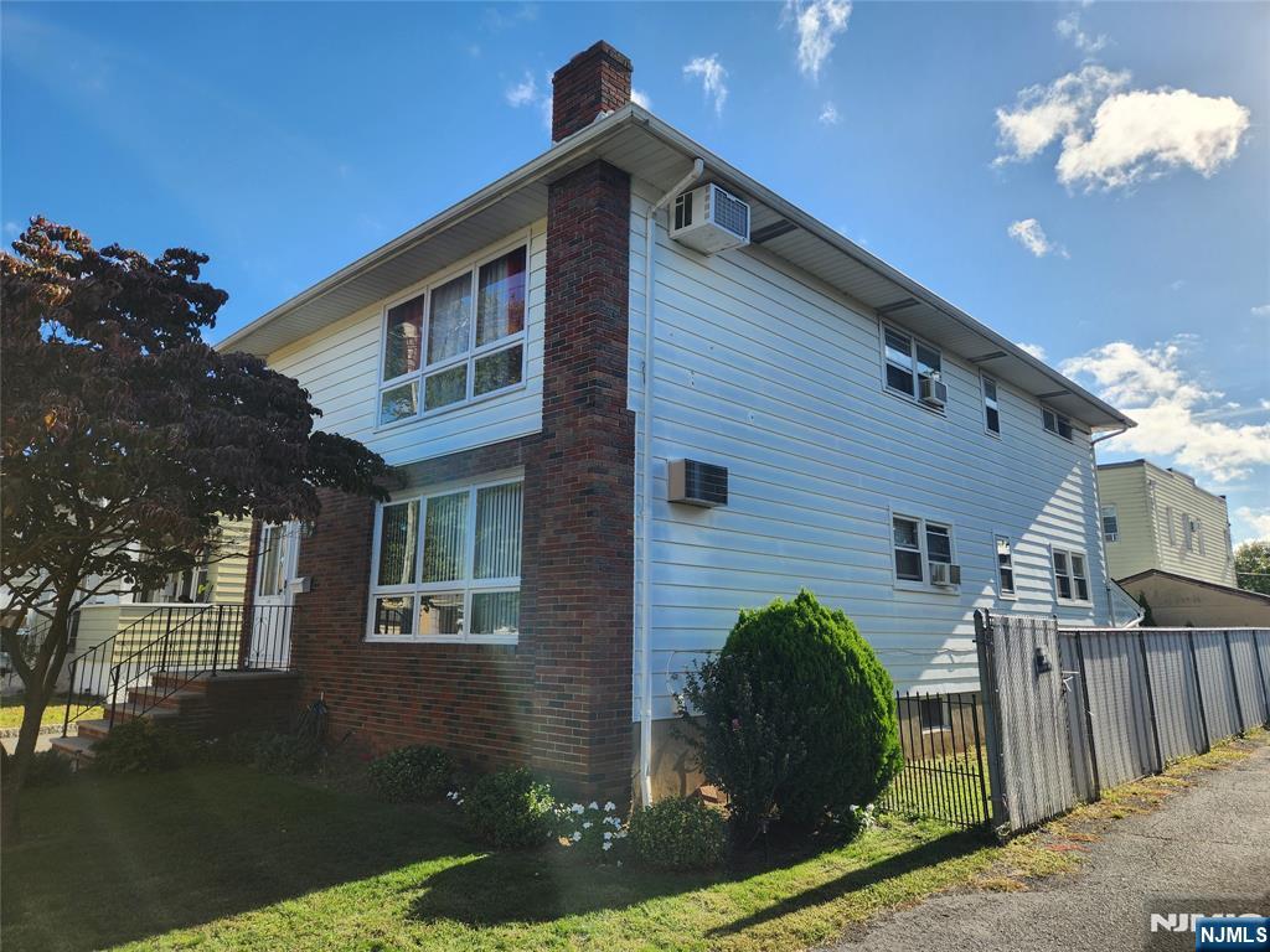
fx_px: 844
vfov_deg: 58.9
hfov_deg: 73.9
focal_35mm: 23
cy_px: 476
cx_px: 635
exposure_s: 1/1205
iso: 20
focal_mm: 5.4
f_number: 1.8
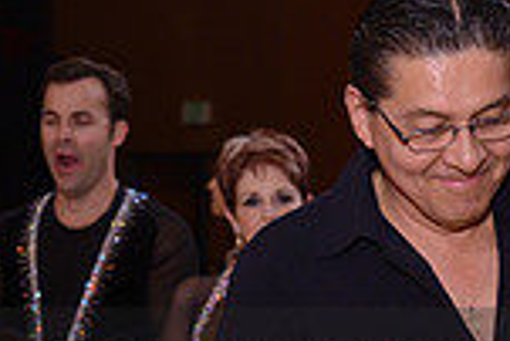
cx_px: 165
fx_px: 2609
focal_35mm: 184
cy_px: 397
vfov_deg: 7.4
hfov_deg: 11.2
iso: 1600
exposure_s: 1/250
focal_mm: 48
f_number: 4
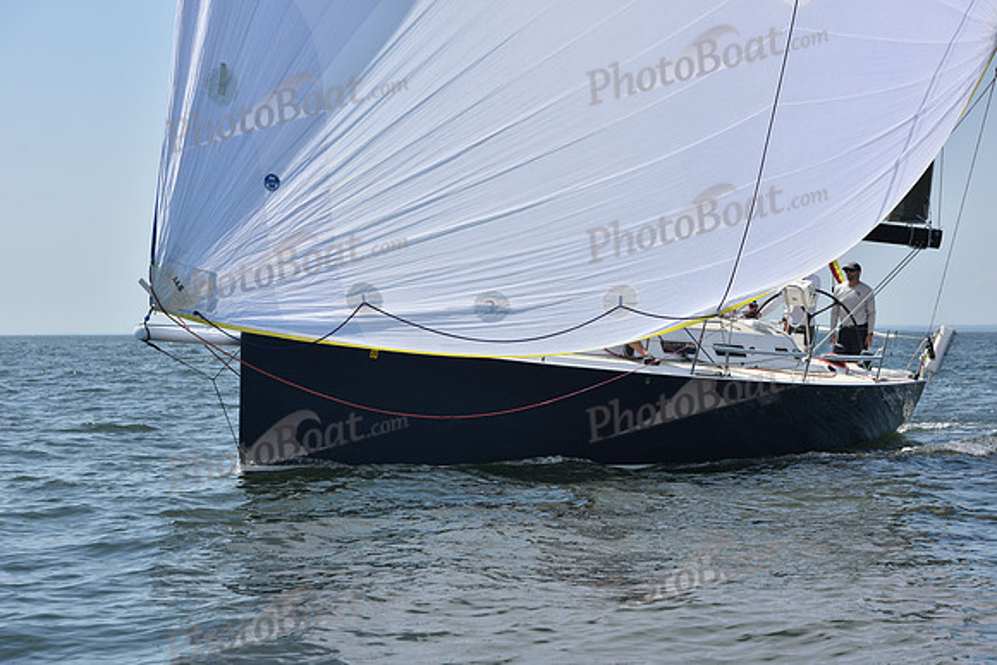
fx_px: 2354
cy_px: 332
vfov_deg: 16.1
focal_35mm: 85
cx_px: 498
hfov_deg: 23.9
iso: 250
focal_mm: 85
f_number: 7.1
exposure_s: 1/1250
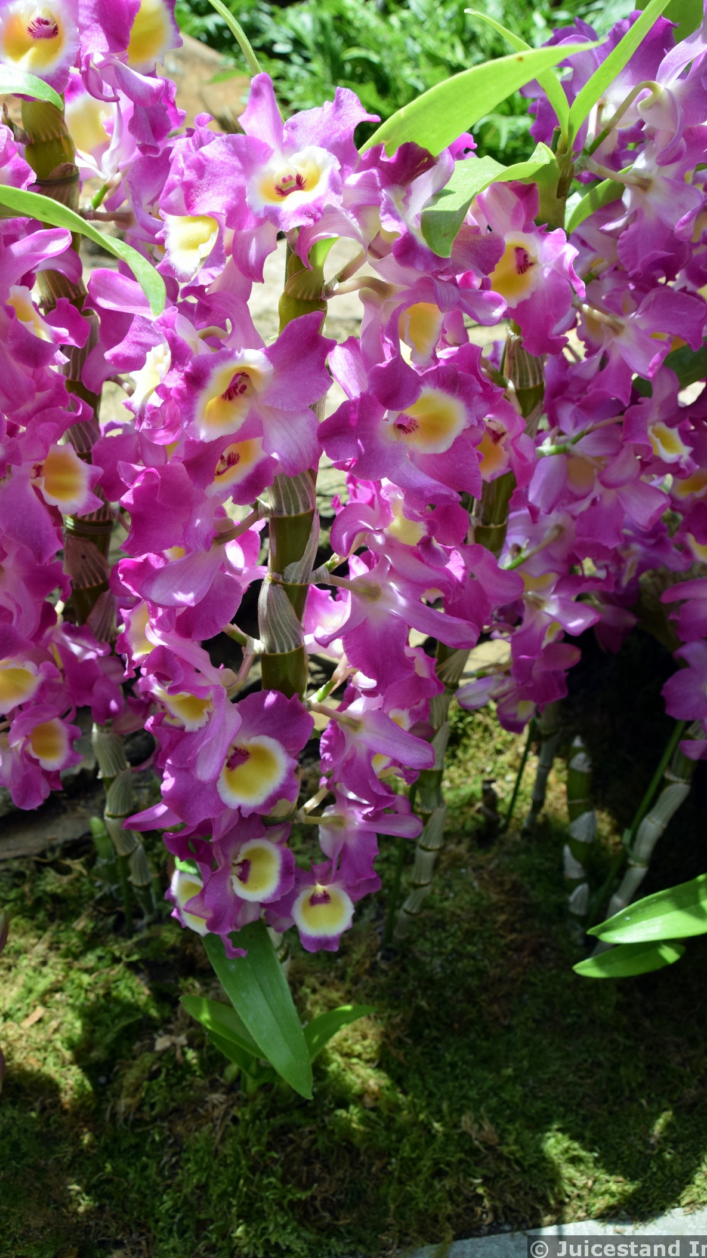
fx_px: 967
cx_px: 302
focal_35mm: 29
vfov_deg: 66.1
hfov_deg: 40.1
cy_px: 619
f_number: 8
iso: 360
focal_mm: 18
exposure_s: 1/250
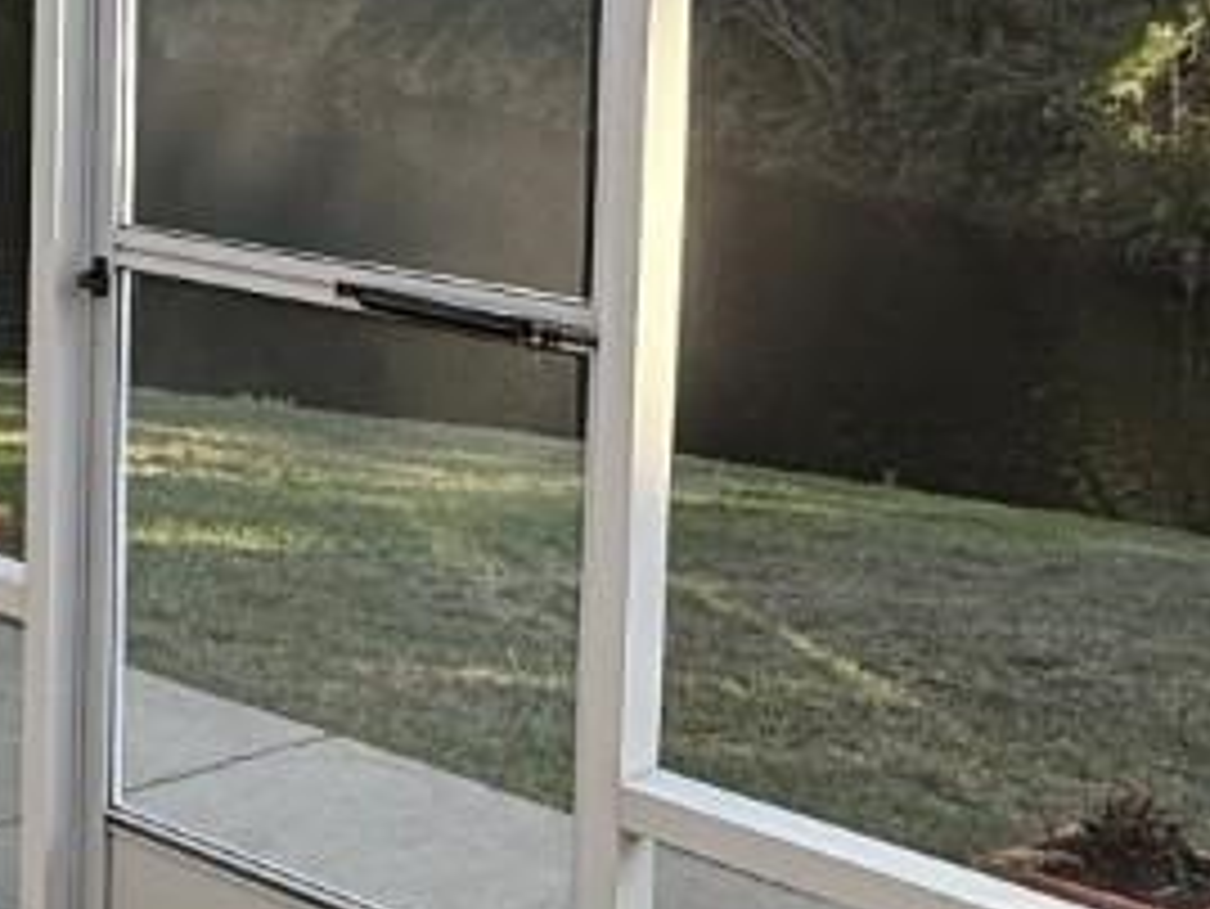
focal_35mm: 75
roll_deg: -1.3
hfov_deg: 25.3
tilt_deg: -5.9
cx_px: 144
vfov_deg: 19.3
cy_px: 112
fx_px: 2623
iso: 64
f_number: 2.2
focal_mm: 2.22
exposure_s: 1/213
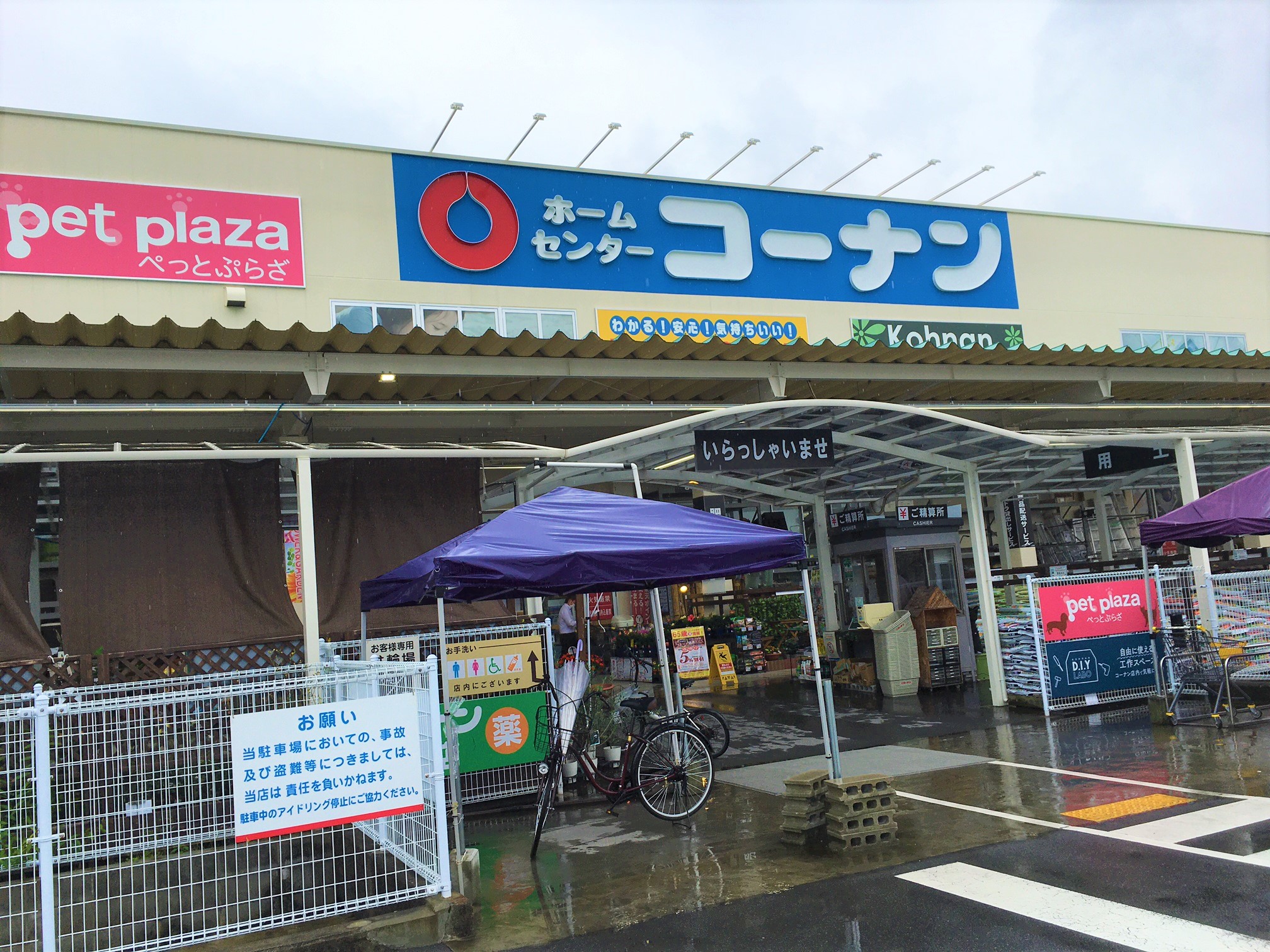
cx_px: 635
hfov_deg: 61.7
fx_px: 1064
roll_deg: +5.8
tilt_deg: +7.8
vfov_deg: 48.2
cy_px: 476
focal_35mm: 29
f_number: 2.2
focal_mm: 4.15
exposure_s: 1/884
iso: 25
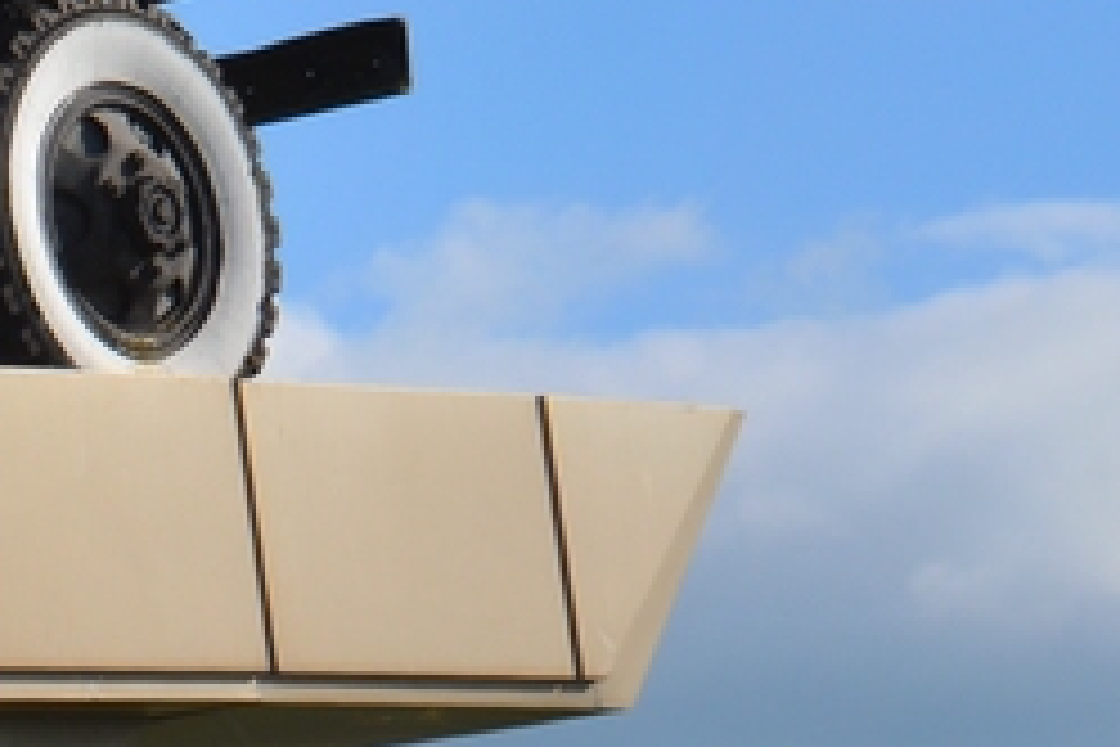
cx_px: -1147
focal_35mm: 231
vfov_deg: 5.9
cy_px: -464
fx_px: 7186
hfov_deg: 8.4
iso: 100
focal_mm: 32
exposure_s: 1/320
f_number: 9
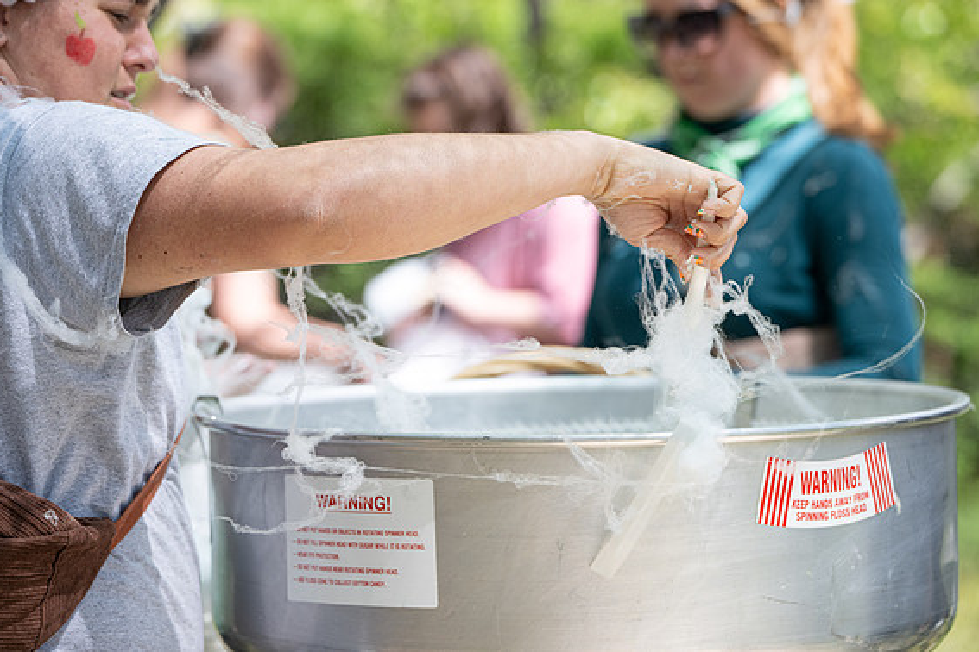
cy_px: 323
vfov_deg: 9.5
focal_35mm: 144
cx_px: 476
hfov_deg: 14.3
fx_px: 3916
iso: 320
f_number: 4
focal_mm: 135
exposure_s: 1/1250
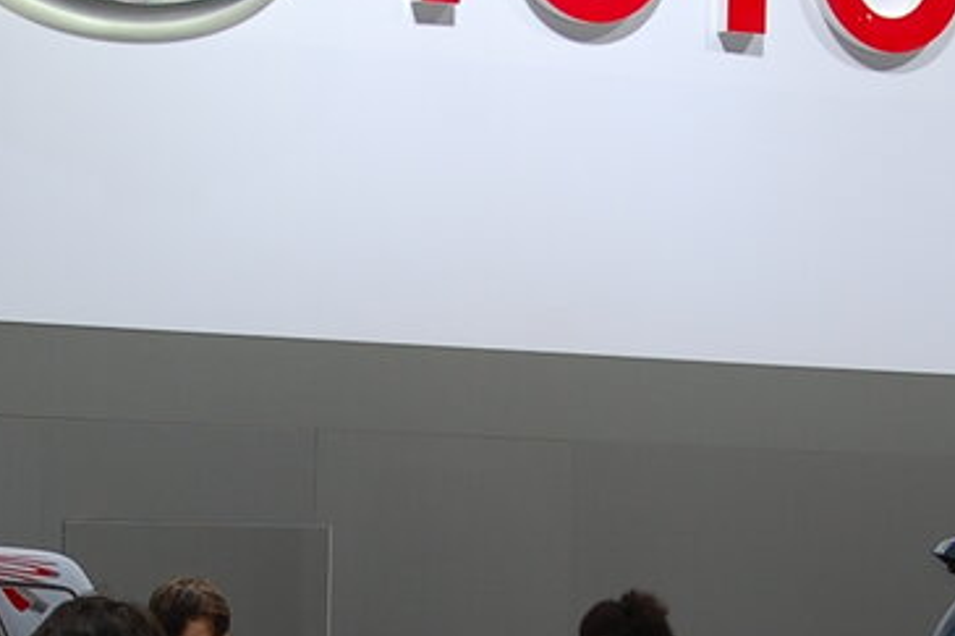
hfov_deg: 10.4
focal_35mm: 197
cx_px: 526
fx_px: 5223
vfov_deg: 7.0
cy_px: 563
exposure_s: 1/80
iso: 200
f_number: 4.5
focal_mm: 30
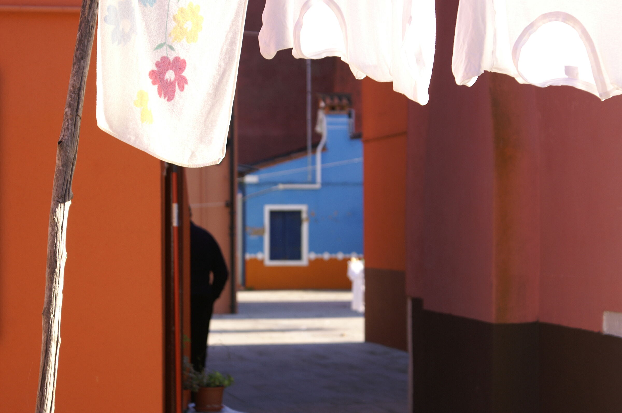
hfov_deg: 19.5
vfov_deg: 13.0
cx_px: 311
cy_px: 206
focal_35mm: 105
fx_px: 1813
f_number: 5.6
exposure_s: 1/160
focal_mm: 70
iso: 125
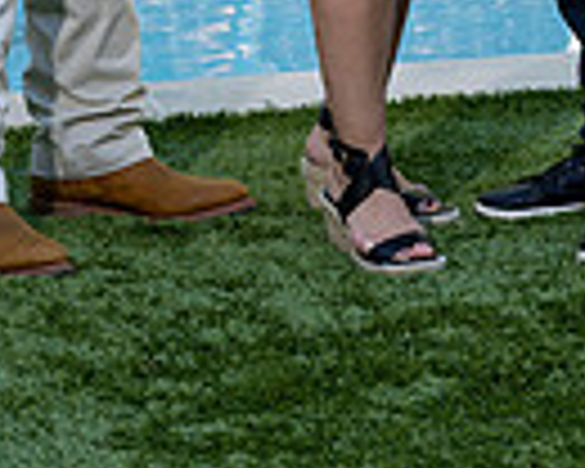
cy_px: -500
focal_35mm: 251
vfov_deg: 6.0
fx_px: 4346
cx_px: 328
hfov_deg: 7.7
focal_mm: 77
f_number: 5.6
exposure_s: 1/200
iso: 400
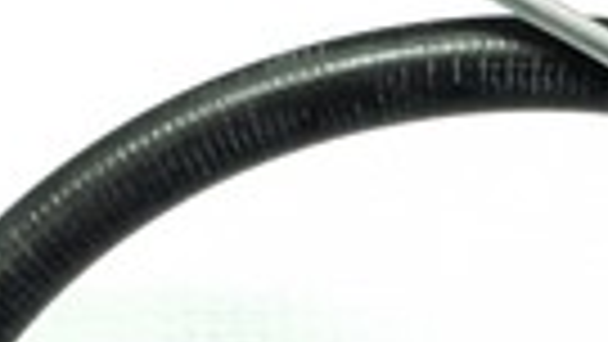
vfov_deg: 8.7
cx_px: 784
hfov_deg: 15.6
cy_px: 711
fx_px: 2112
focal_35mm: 131
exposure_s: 1/33
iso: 200
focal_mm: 3.6
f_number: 1.9
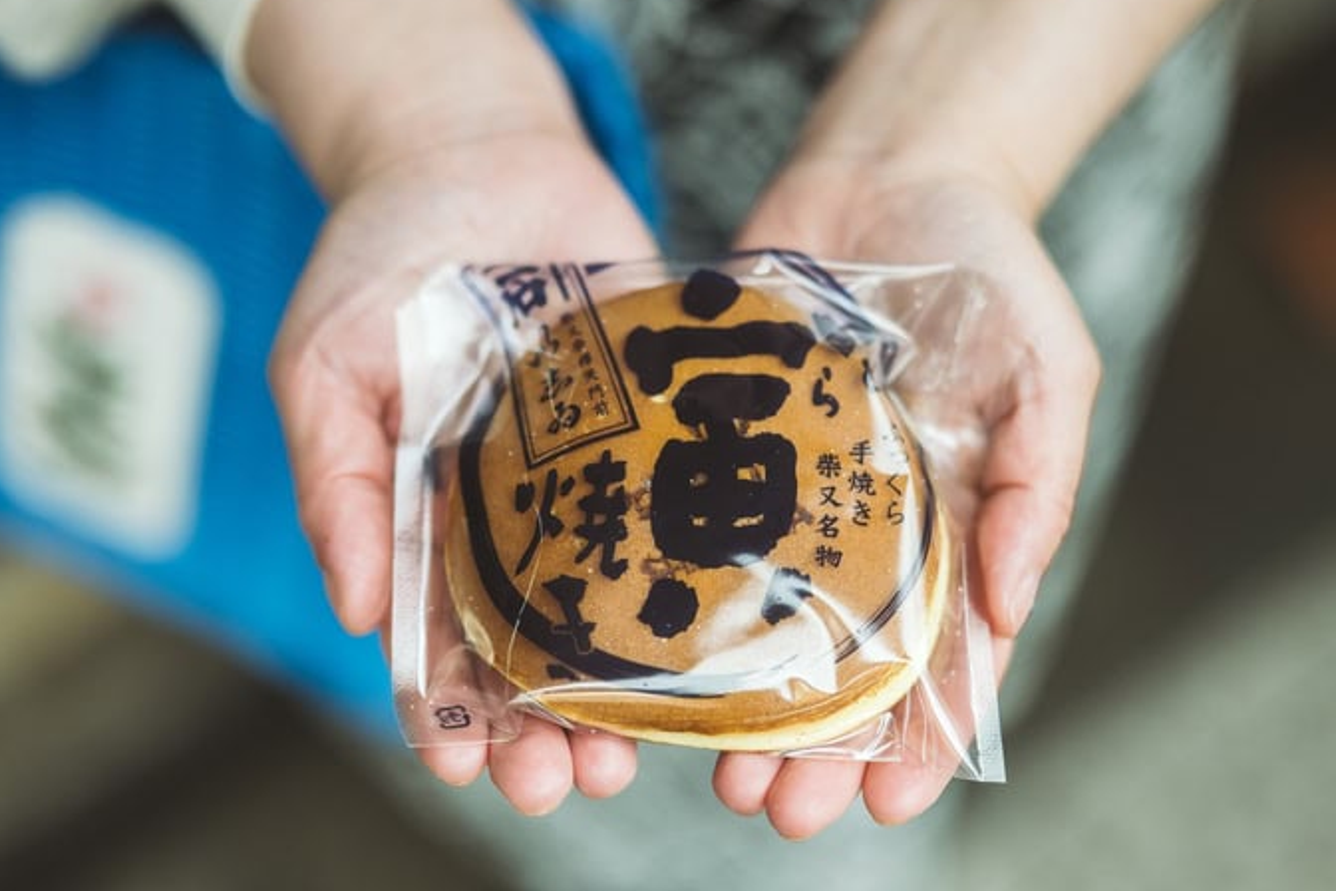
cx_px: 720
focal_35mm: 67
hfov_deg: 30.1
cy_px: 503
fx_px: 2486
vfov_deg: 20.3
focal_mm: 50
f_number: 1.4
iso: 400
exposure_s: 1/5000
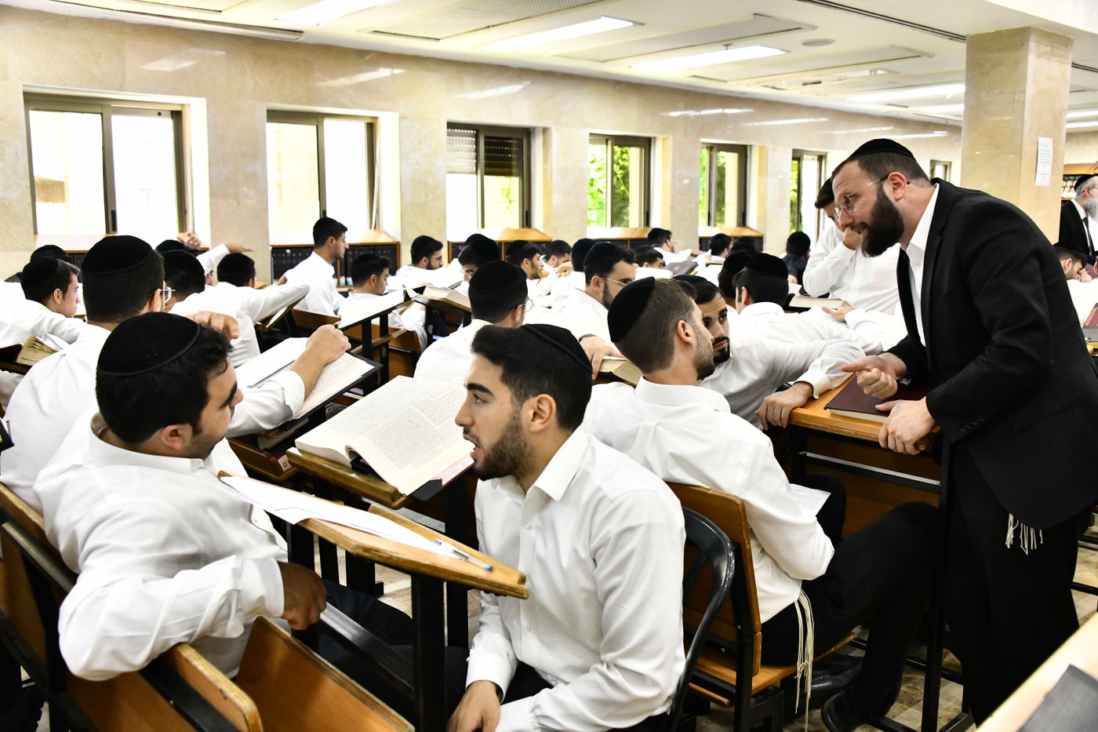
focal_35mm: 32
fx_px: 976
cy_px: 366
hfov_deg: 58.7
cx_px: 549
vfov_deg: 41.1
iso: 3200
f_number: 5.6
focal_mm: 32
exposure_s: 1/200
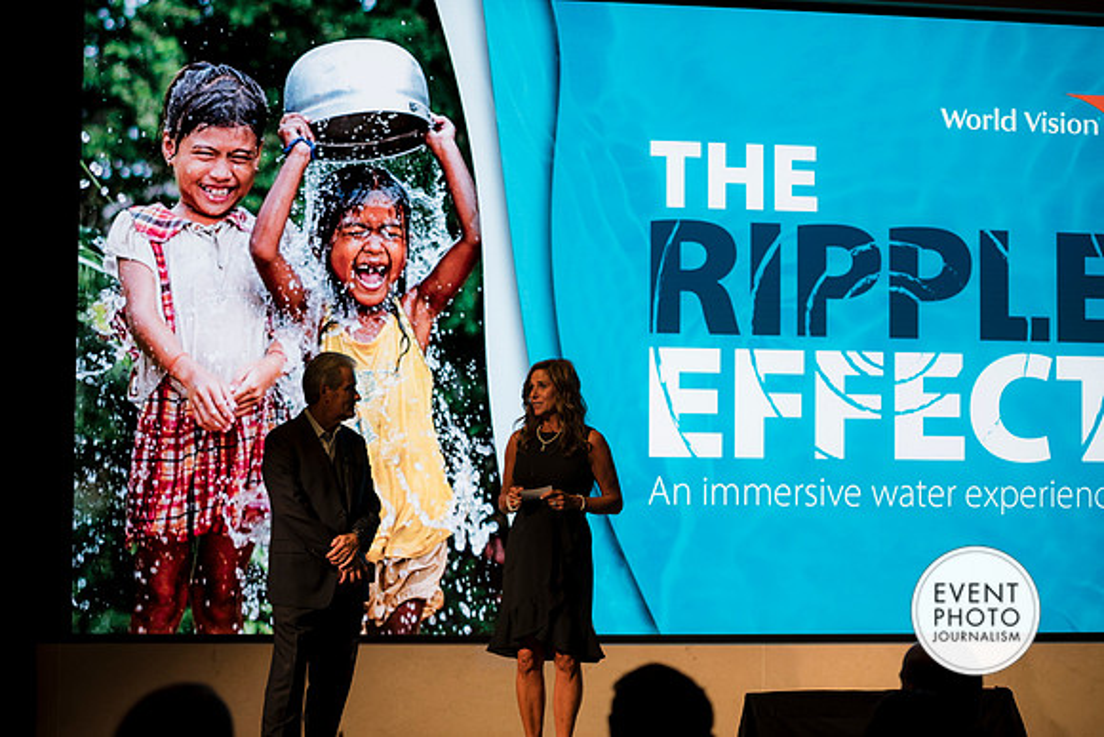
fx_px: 2147
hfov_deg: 28.8
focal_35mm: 70
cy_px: 368
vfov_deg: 19.5
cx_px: 552
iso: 400
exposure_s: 1/125
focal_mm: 70
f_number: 2.8
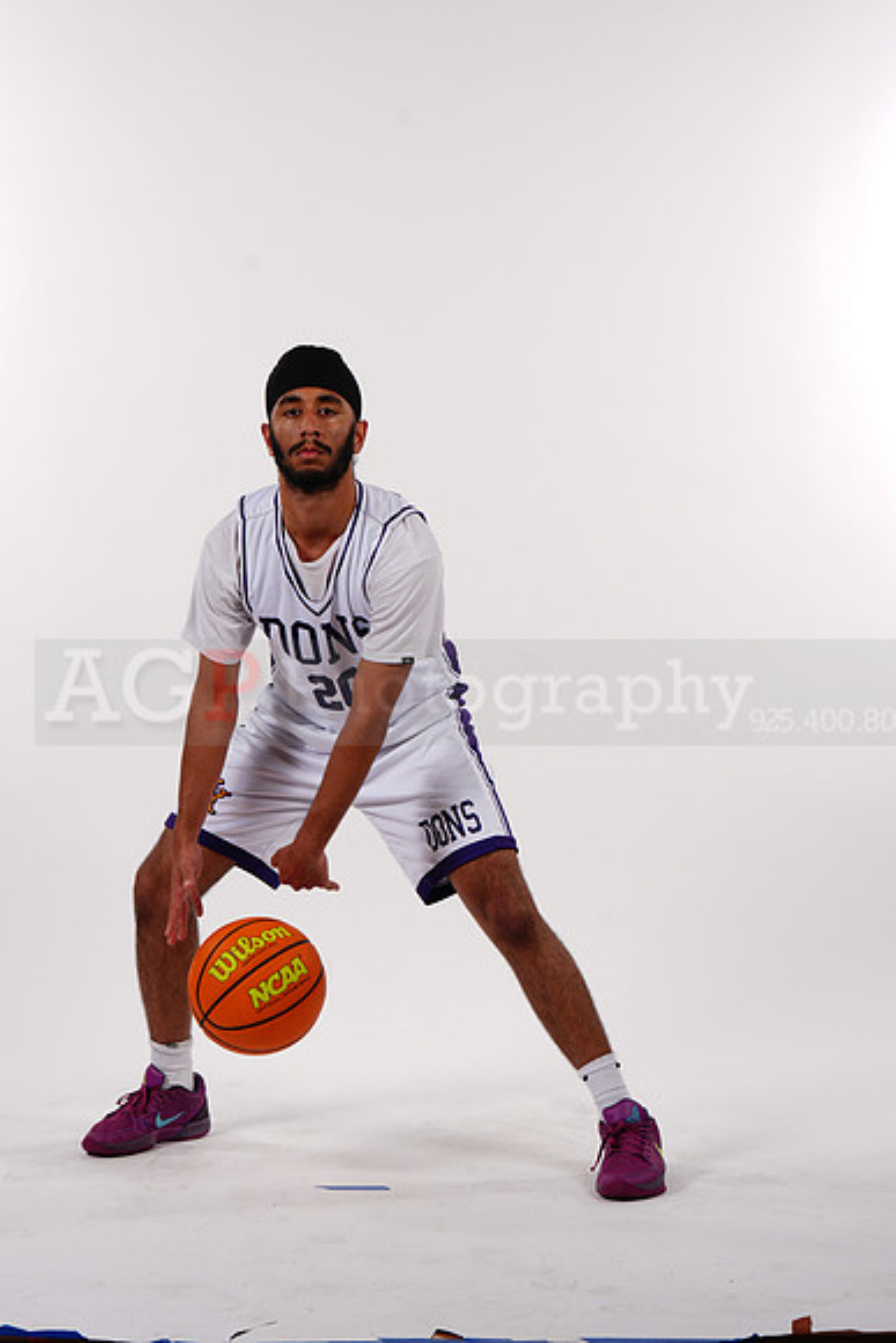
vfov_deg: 18.3
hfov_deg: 12.2
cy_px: 672
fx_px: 4179
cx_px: 448
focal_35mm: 112
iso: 200
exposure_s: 1/500
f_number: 9
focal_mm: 112
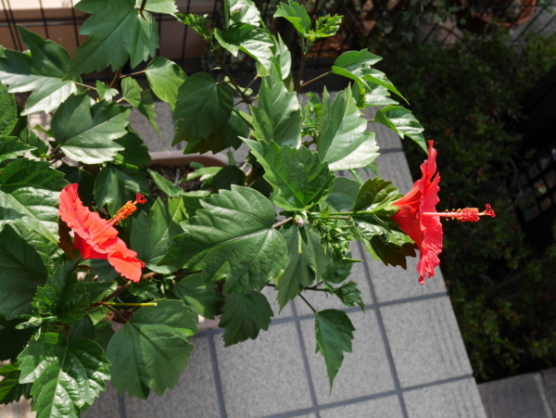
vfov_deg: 37.8
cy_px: 209
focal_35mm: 38
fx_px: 611
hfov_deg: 48.9
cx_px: 278
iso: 200
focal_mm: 19
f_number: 5.6
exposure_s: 1/200
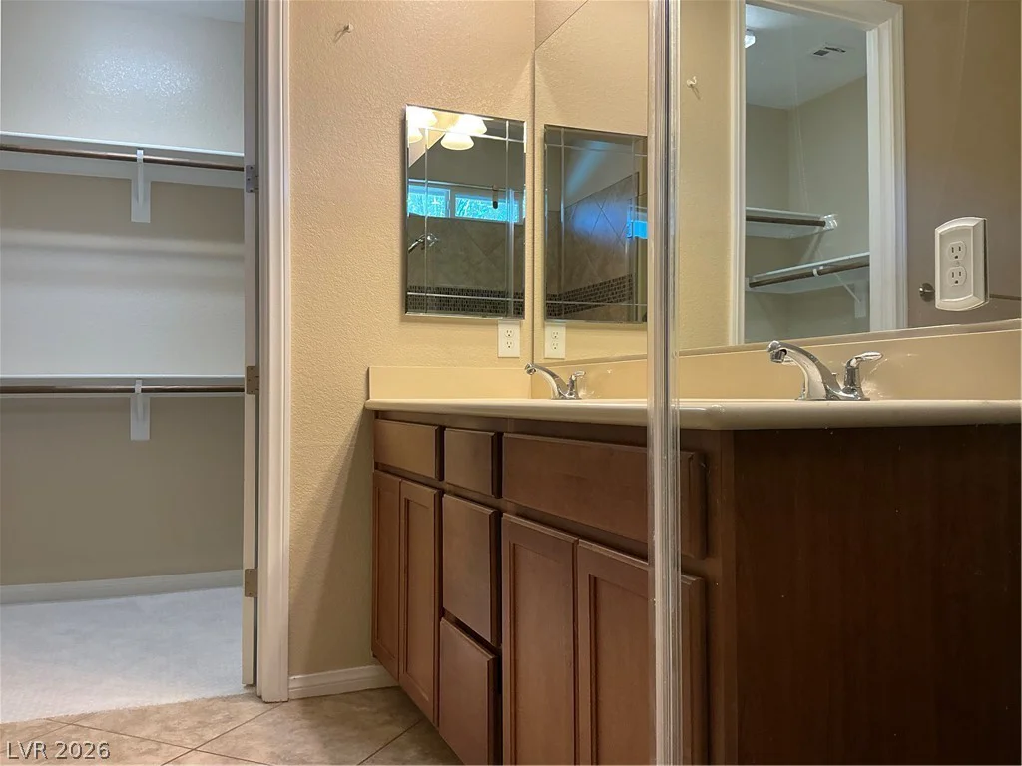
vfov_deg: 49.7
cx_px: 511
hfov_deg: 63.4
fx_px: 827
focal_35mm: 28
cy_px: 383
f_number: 1.8
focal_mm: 3
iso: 64
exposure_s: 1/60
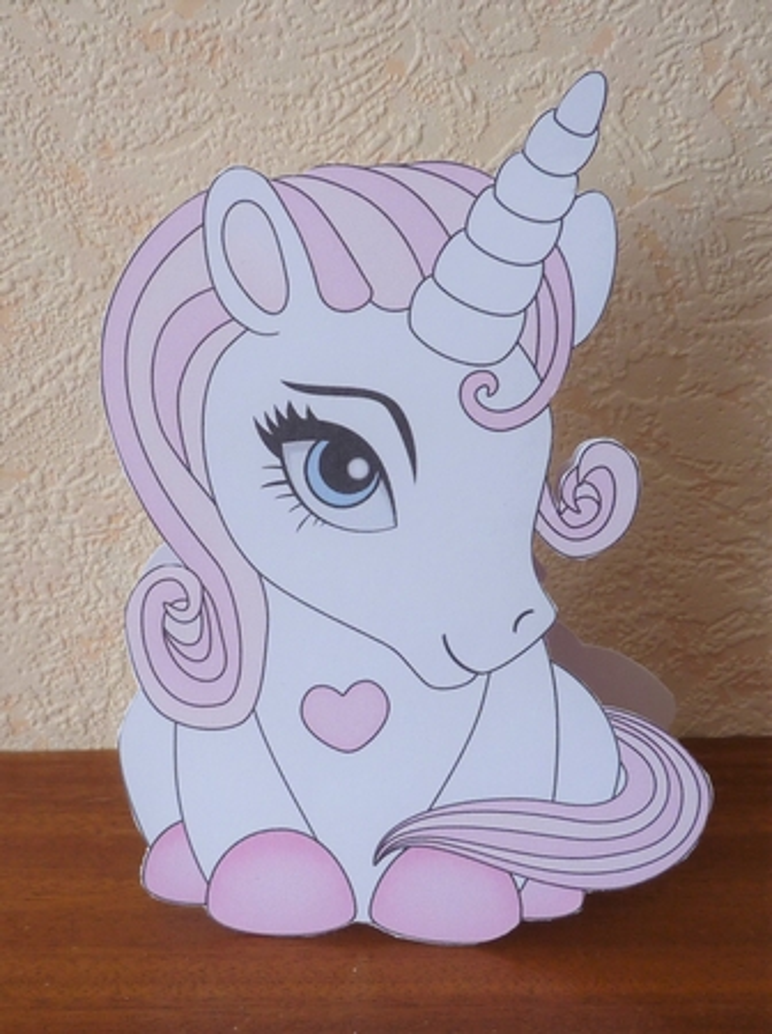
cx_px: 386
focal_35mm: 25
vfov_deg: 69.5
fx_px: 746
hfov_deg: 54.7
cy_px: 517
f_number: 3.3
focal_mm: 4.1
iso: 80
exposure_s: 1/60
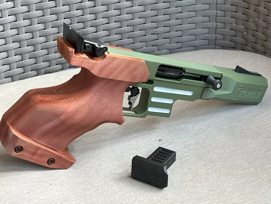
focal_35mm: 74
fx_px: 579
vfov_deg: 19.9
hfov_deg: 26.3
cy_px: 102
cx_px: 136
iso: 50
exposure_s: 1/355
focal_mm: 5.7
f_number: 1.5
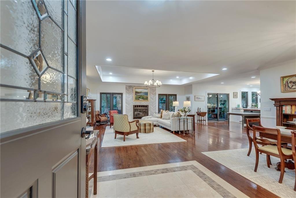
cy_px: 99
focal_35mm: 16
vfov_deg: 73.8
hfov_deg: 96.7
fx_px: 132
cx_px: 148
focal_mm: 16
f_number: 8
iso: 400
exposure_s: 1/5
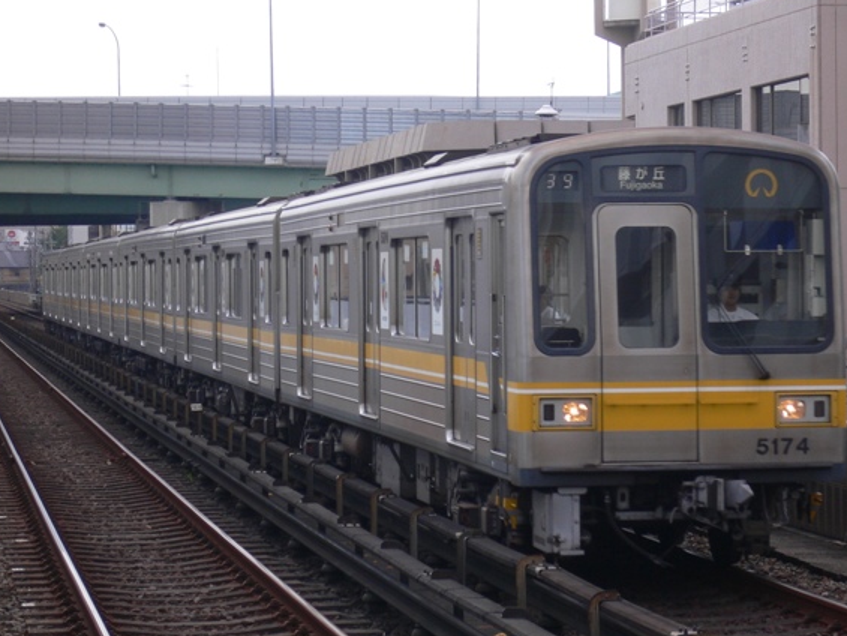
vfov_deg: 12.5
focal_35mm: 119
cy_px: 296
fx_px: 2912
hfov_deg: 16.5
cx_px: 457
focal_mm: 17.4
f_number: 5
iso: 80
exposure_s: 1/200
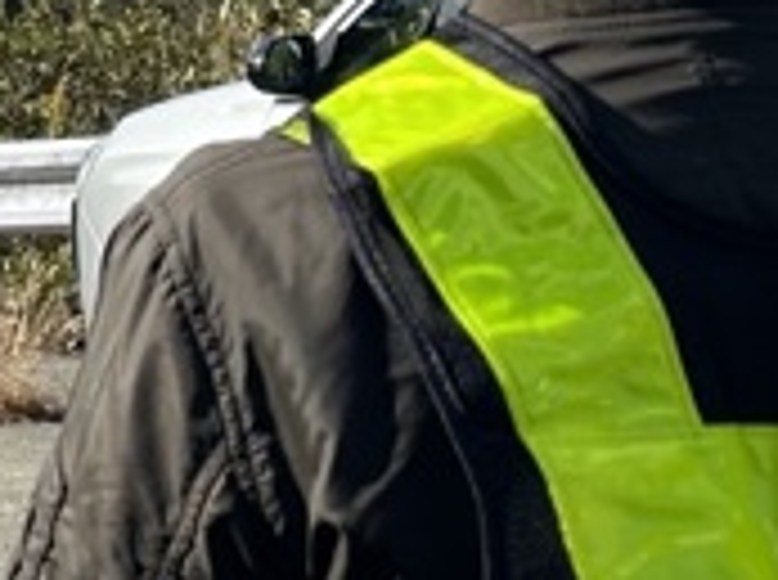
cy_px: -146
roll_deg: +1.8
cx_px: -621
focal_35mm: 153
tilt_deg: -1.8
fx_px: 3432
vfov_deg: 9.5
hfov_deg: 11.9
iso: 80
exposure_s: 1/5525
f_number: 1.78
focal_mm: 6.86
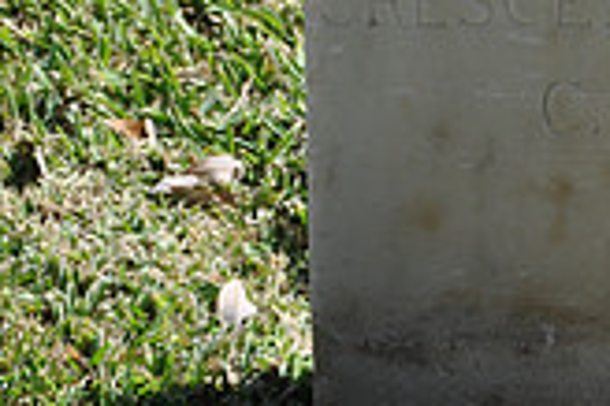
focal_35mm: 328
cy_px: -188
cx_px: 647
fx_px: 5552
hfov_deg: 6.3
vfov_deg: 4.2
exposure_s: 1/200
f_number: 7.1
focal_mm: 62
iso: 200
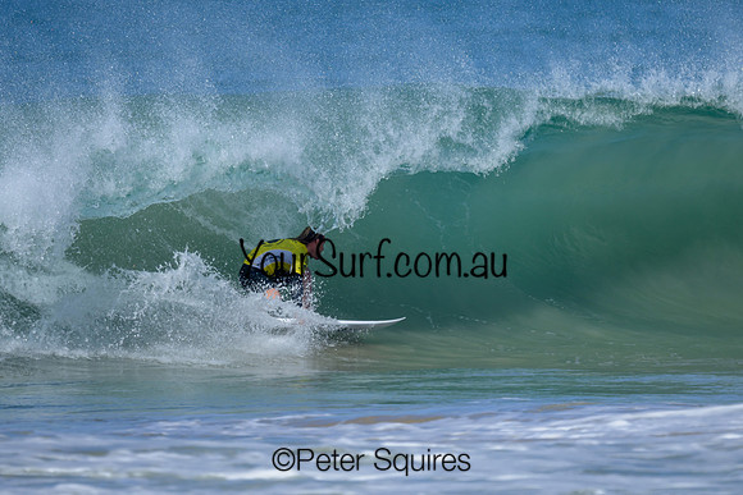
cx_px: 354
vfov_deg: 1.3
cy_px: 216
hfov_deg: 1.9
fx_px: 22703
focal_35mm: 1100
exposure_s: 1/2000
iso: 280
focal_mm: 800
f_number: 6.3
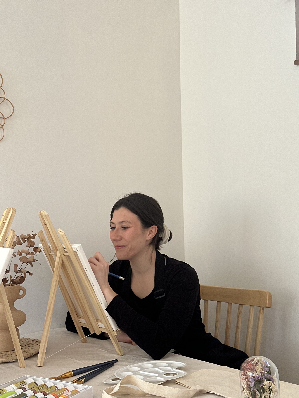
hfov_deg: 30.3
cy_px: 199
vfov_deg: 39.7
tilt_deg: +2.5
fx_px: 553
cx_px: 150
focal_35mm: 48
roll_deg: +0.8
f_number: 1.78
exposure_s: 1/121
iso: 80
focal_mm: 6.86
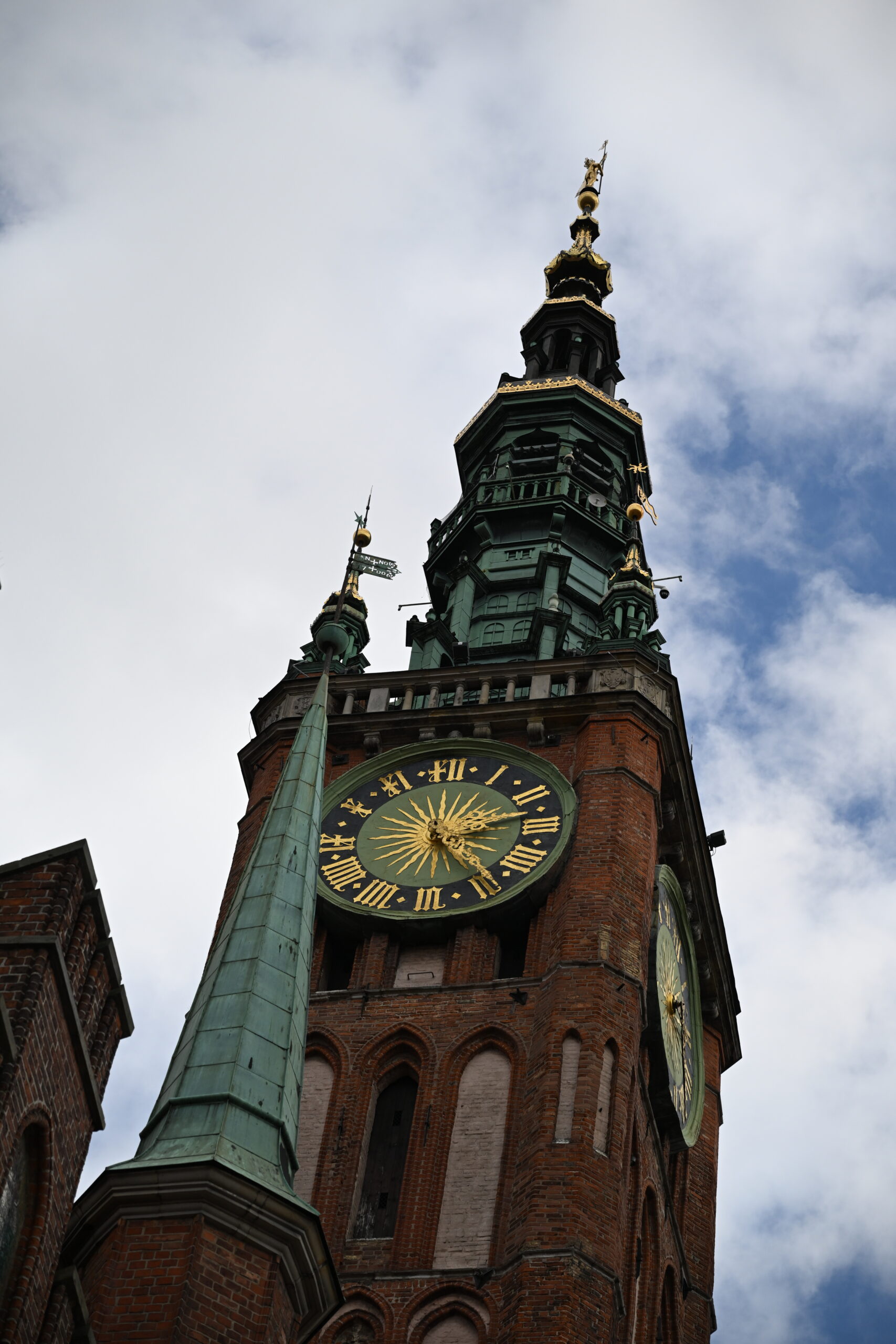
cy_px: 672
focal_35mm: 77
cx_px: 448
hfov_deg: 17.7
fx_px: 2874
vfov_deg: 26.3
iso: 400
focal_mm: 77
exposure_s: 1/5000
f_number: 4
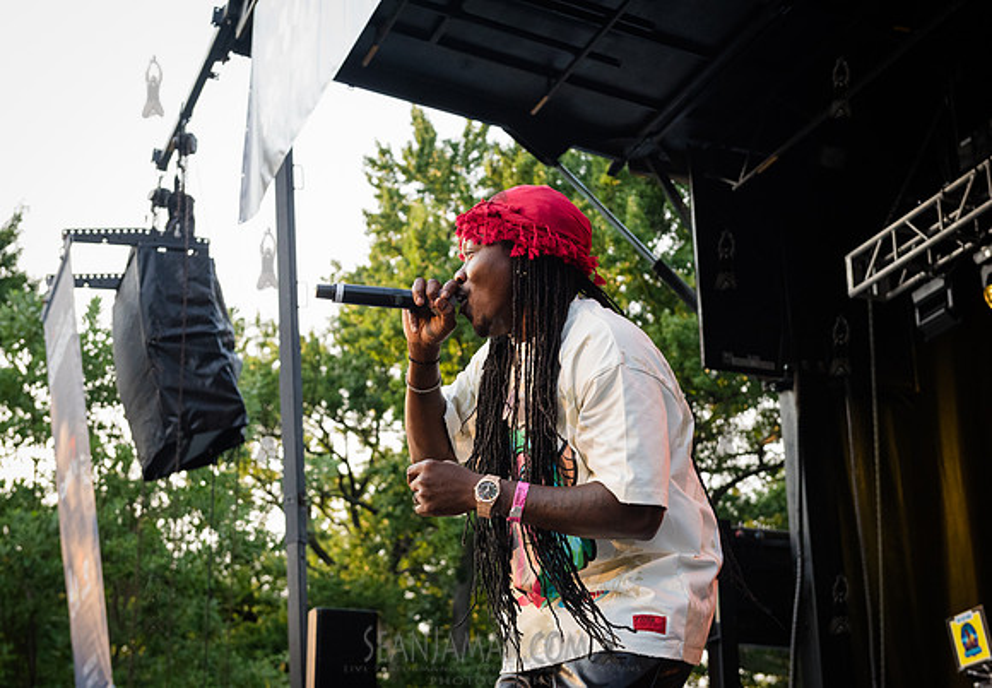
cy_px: 321
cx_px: 482
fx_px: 1652
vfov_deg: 23.5
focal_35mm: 59
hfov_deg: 33.4
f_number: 4.5
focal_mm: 50
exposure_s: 1/640
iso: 2000
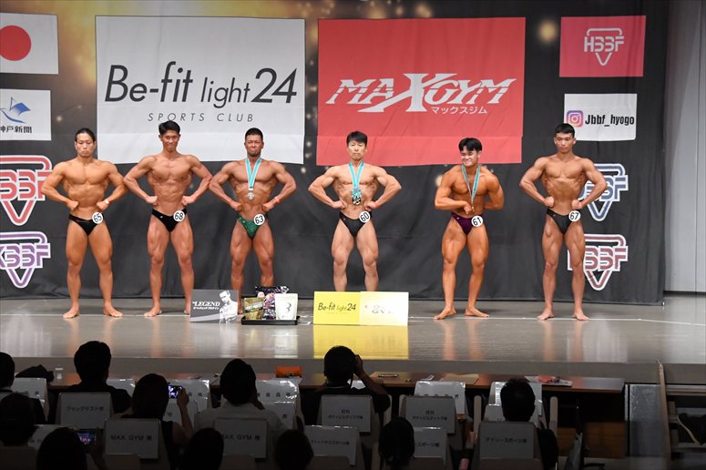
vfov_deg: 13.4
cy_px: 235
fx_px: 1999
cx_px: 353
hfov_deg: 20.0
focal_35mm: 102
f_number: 5.6
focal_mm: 68
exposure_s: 1/400
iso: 6400
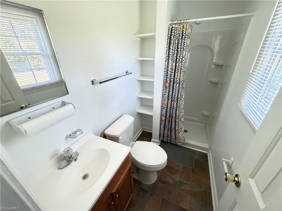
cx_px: 141
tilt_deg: -25.5
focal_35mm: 14
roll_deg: +1.6
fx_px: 114
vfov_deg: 85.7
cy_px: 106
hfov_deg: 102.1
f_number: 2.2
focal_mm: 2.22
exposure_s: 1/60
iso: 1000
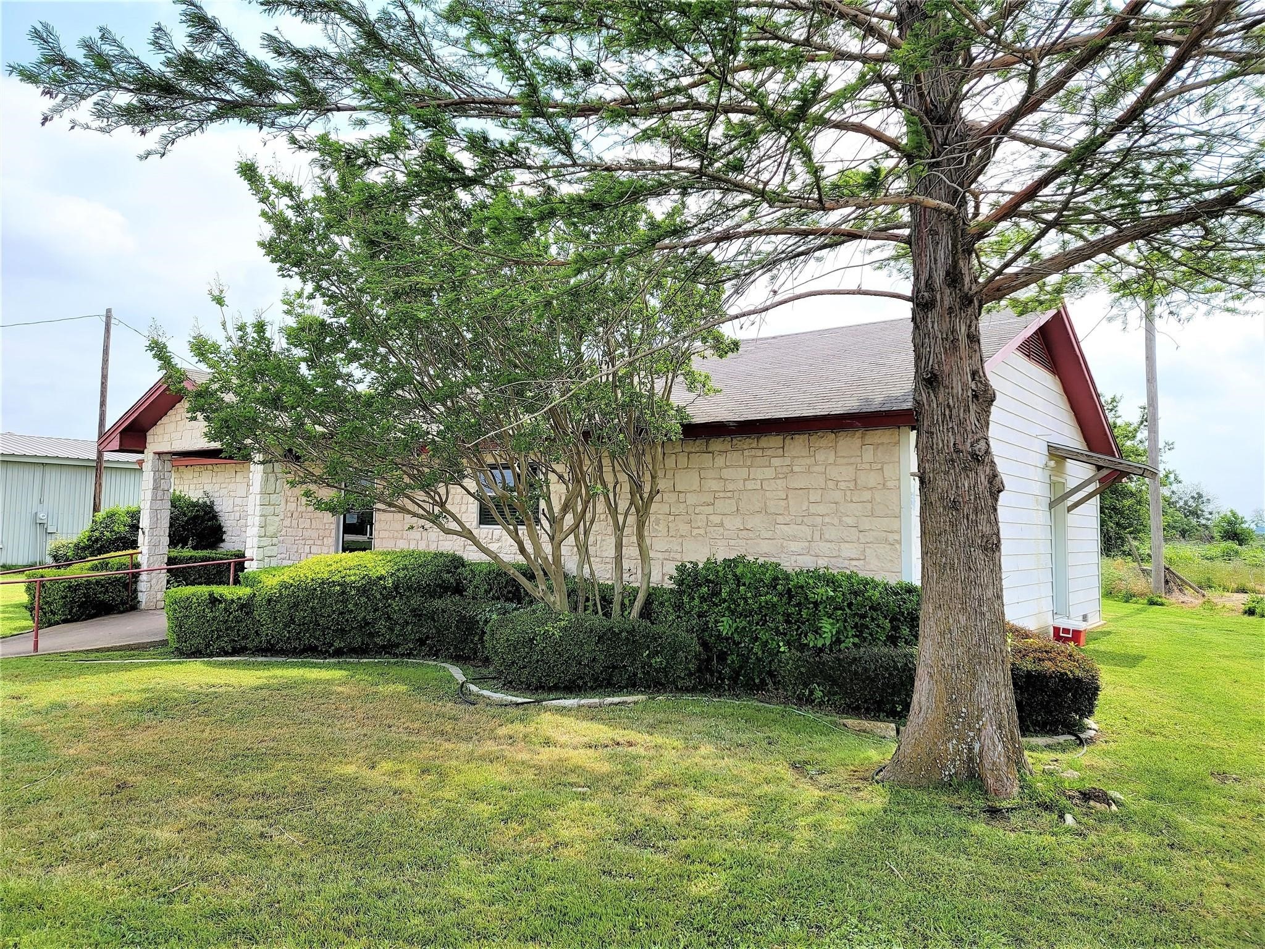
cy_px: 474
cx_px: 632
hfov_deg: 71.6
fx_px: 877
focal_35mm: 24
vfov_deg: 56.8
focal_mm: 6.7
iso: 16
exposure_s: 1/784
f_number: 1.8
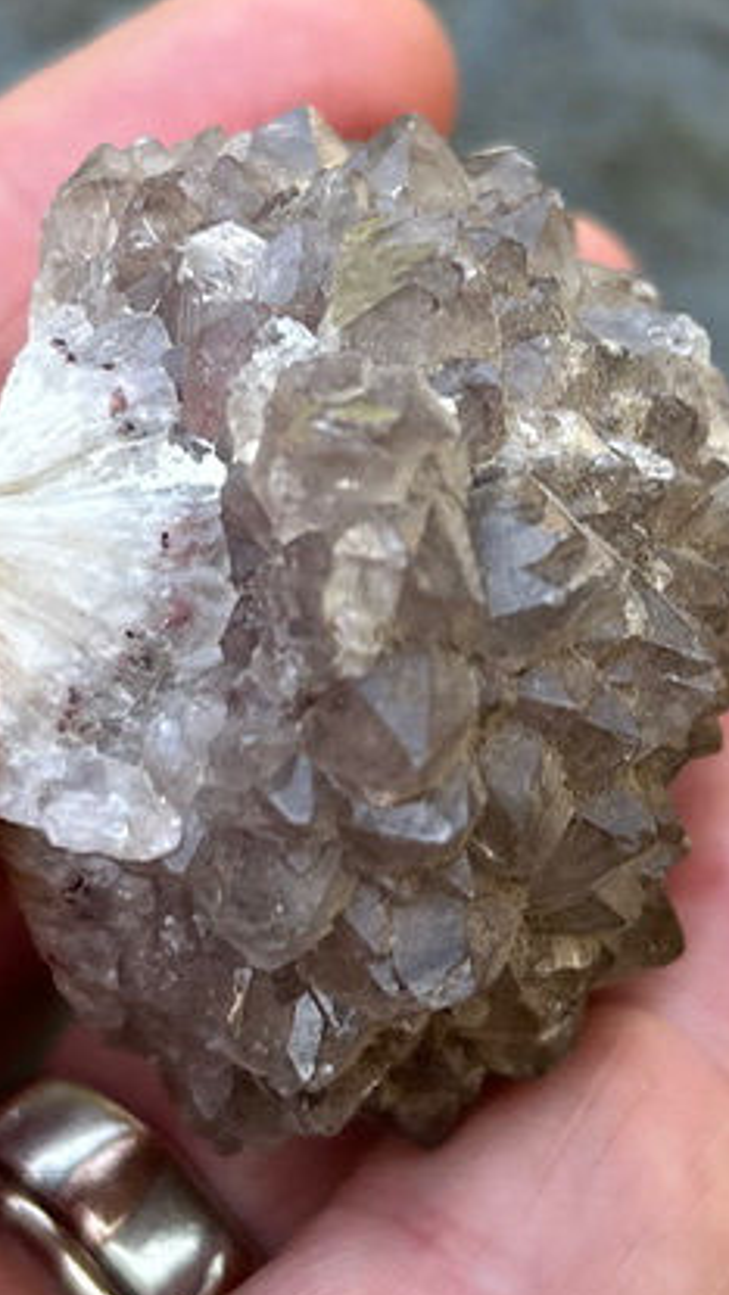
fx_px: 997
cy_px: 657
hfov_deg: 40.2
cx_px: 341
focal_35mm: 29
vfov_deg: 66.1
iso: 50
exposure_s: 1/358
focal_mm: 5.7
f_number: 1.5
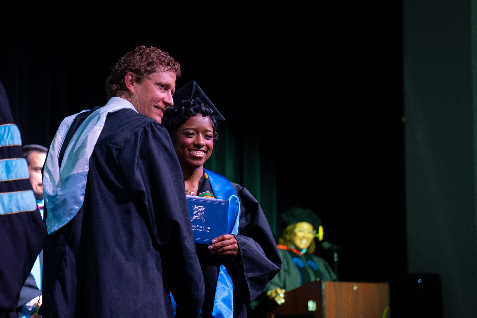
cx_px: 168
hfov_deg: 19.2
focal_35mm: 106
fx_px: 1405
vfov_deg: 12.9
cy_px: 226
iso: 1600
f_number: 2.8
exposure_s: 1/125
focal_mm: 70
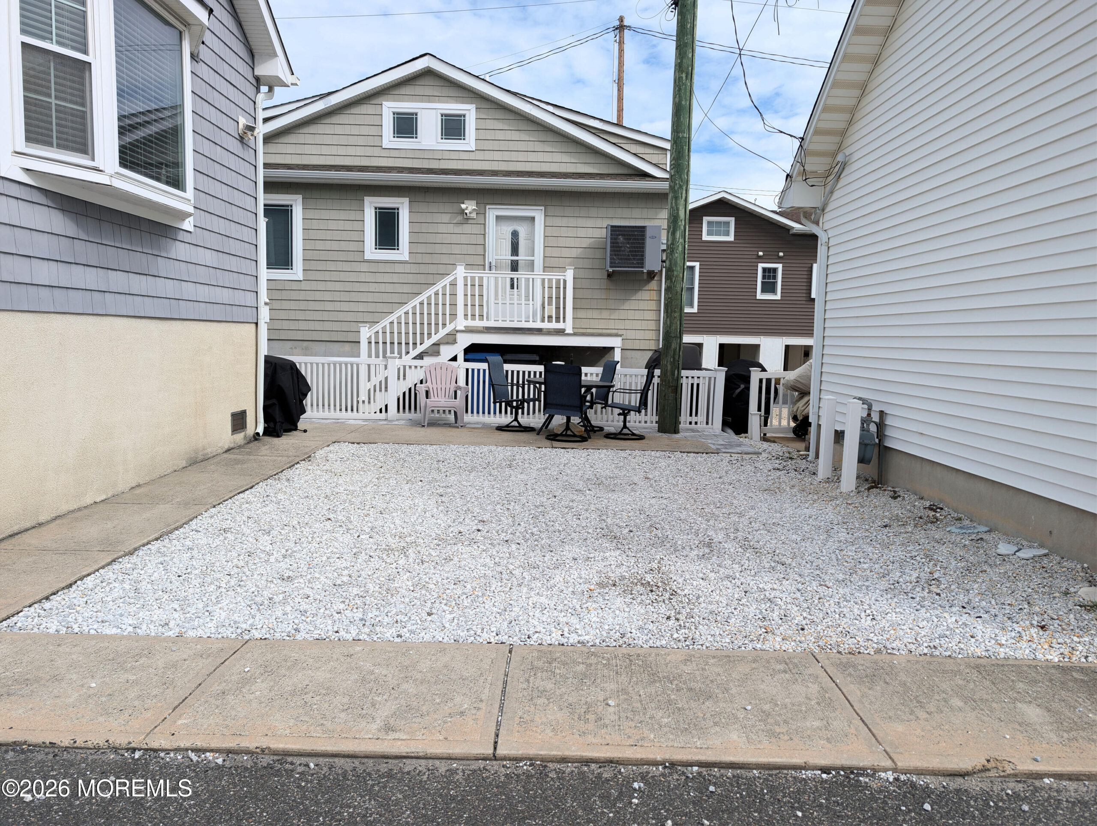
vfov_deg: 56.9
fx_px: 762
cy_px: 413
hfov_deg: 71.5
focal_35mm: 24
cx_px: 548
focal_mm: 6.9
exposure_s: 1/915
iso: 19
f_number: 1.68
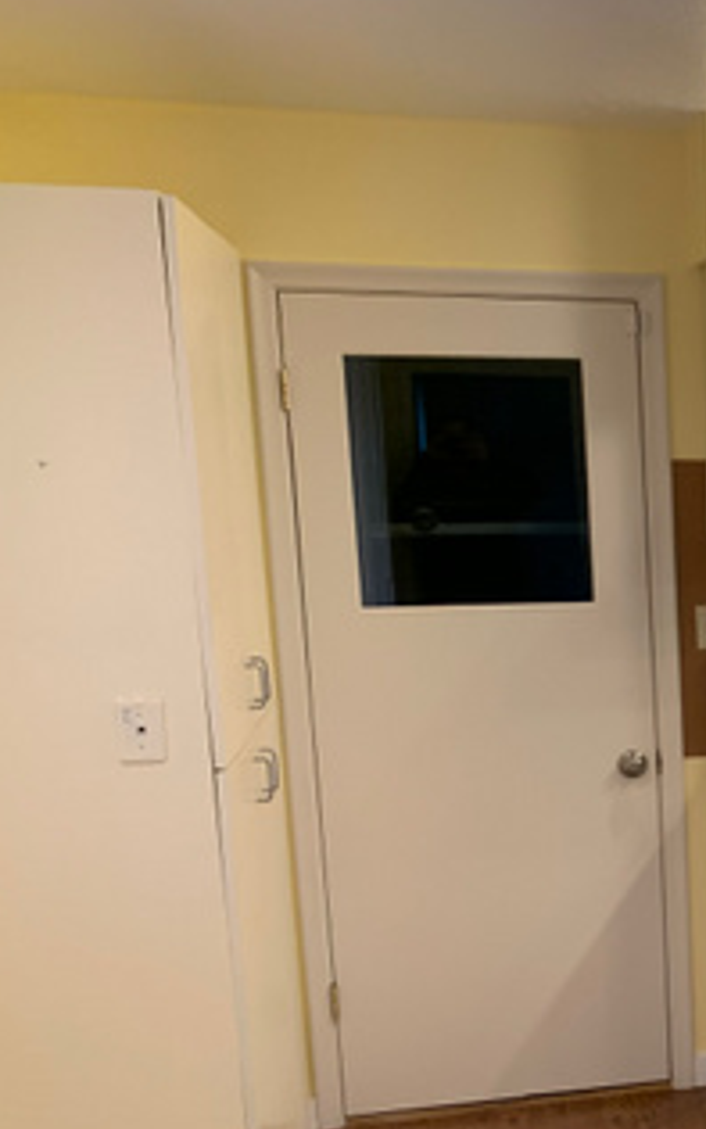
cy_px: 803
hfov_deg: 20.0
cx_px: 1057
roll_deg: -0.6
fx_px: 1723
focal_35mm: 56
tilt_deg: -10.3
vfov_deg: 35.7
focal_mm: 4.25
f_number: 1.8
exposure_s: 1/120
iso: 100
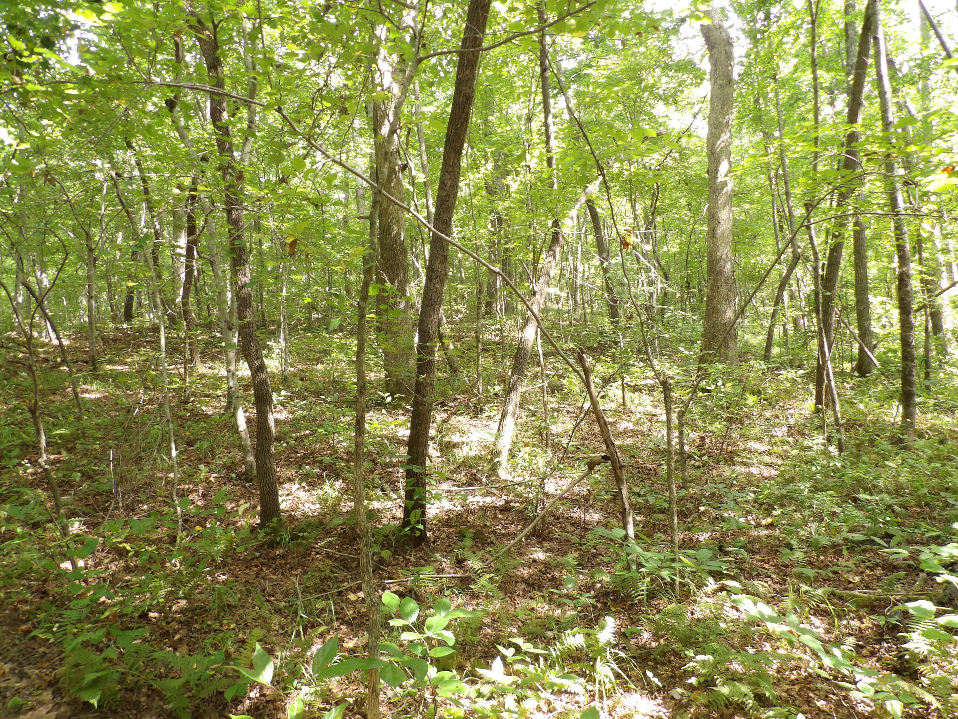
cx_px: 479
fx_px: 664
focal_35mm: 24
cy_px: 360
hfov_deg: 71.6
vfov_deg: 56.8
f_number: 3.2
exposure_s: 1/33
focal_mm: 4.3
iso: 169
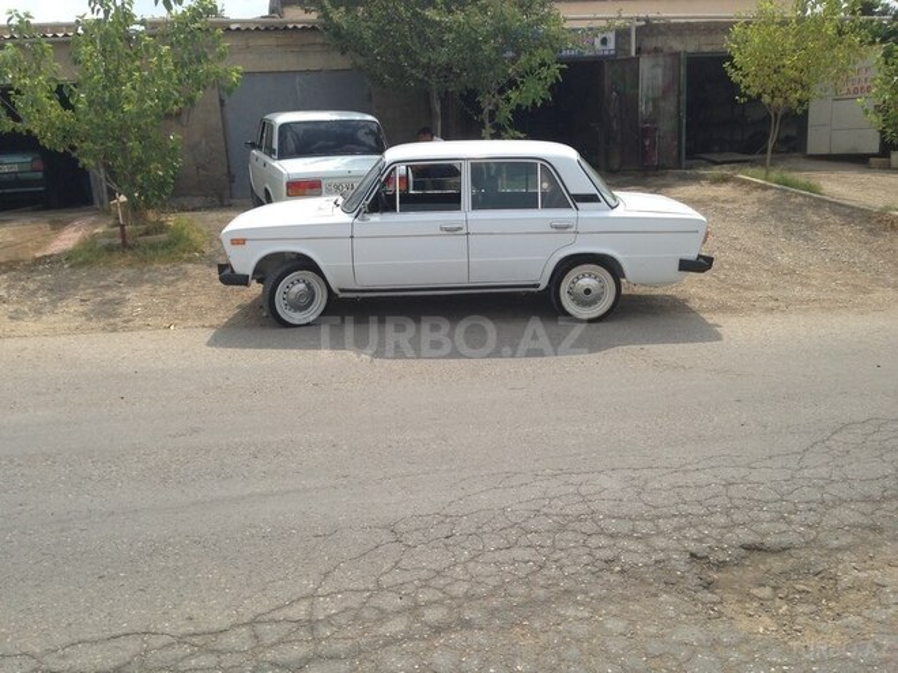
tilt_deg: -12.0
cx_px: 449
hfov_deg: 55.4
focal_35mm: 33
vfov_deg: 42.9
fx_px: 856
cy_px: 336
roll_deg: +1.9
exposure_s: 1/1427
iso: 50
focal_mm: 4.12
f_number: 2.4
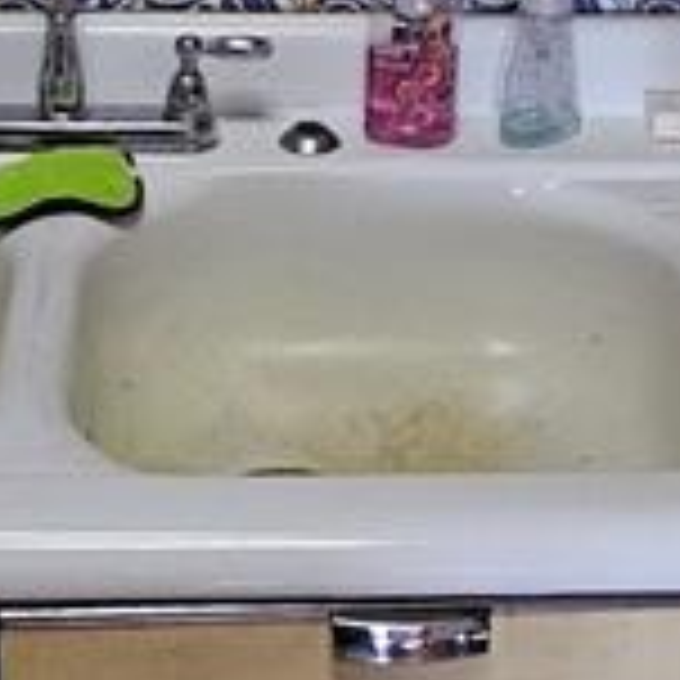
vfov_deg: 20.7
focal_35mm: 78
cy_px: -135
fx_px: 1734
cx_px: 320
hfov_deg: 22.2
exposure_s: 1/25.8
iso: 1600
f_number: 2.2
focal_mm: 2.2
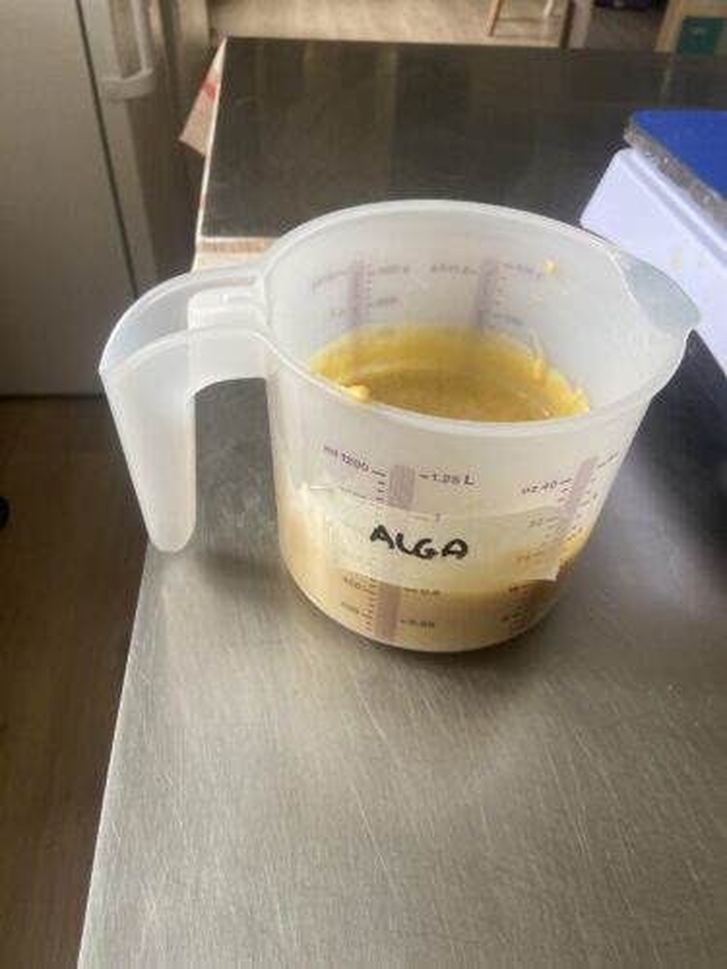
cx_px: 364
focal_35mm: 26
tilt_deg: -43.8
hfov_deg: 53.1
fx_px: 728
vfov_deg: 67.3
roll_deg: -3.9
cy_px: 484
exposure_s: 1/121
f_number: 1.8
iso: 100
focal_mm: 4.25
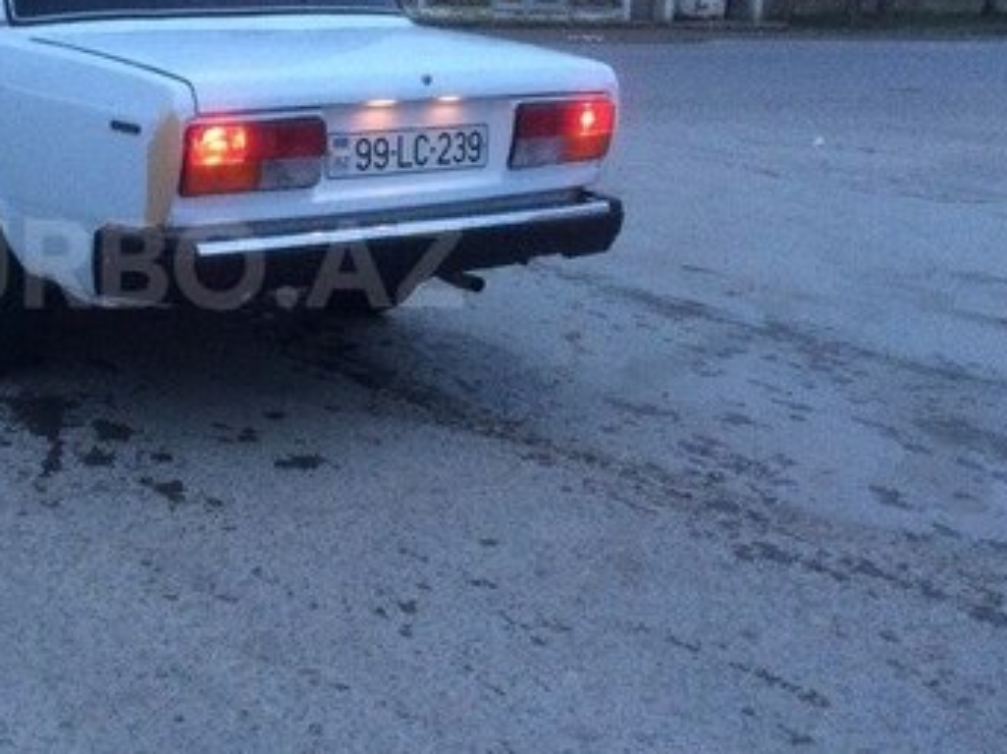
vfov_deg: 26.0
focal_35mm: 56
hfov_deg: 33.1
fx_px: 1628
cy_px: 264
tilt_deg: -9.3
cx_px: 162
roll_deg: -0.7
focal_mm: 4.15
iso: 250
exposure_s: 1/33
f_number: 2.2
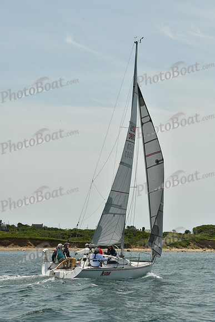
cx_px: 108
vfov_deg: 23.9
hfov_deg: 16.1
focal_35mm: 85
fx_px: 761
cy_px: 161
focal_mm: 85
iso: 320
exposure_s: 1/1250
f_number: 10
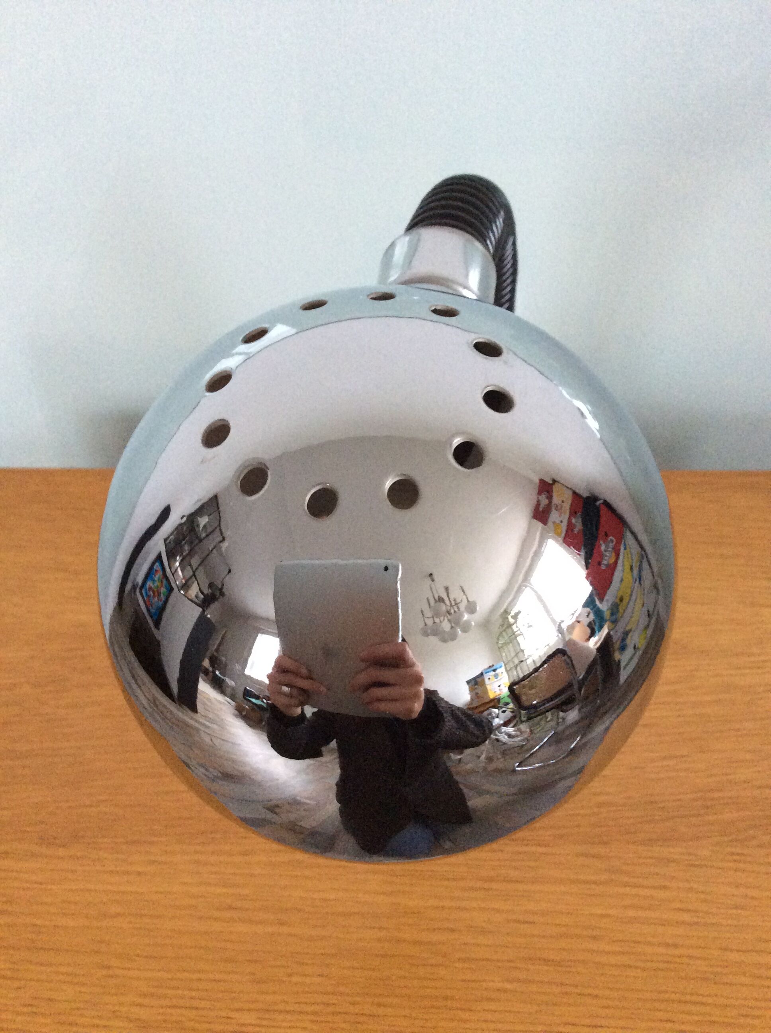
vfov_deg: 56.9
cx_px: 386
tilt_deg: -50.5
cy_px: 516
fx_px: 953
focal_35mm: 32
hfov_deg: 44.1
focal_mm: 3.3
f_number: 2.4
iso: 250
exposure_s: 1/25
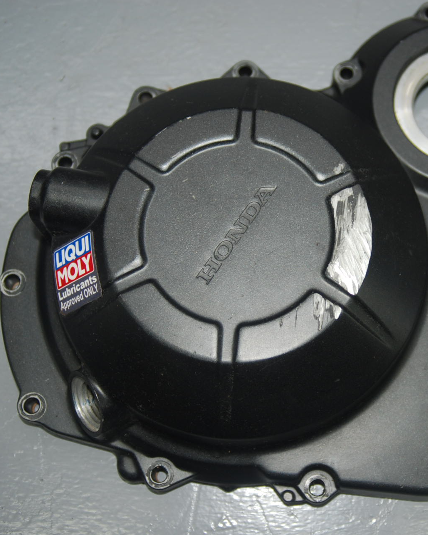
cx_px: 342
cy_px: 268
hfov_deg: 25.0
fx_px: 950
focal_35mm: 60
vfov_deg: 31.4
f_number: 3.3
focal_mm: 28
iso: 200
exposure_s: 1/60
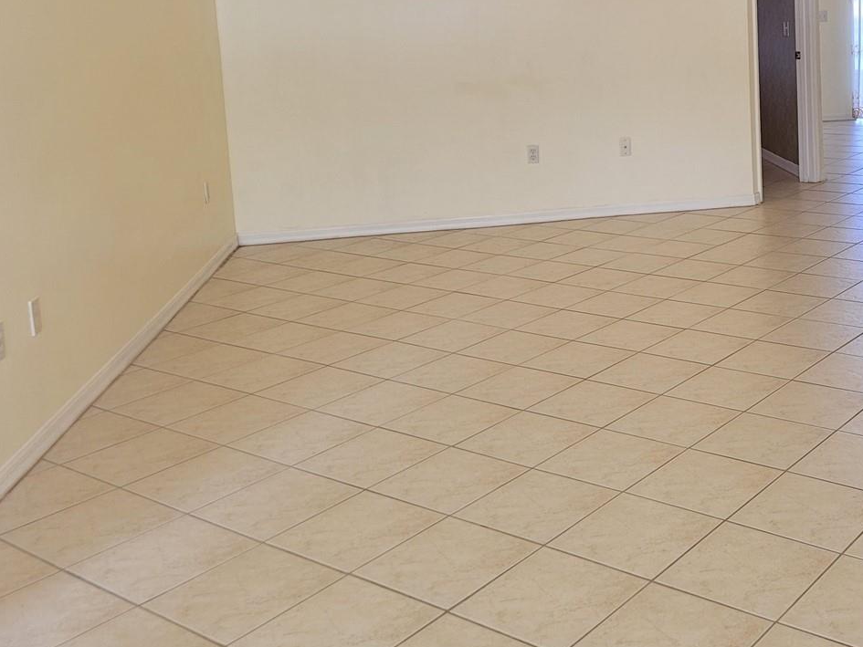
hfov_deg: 41.2
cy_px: 135
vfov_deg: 32.1
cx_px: 685
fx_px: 1097
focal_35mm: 44
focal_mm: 5.4
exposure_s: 1/119
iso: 125
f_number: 1.8
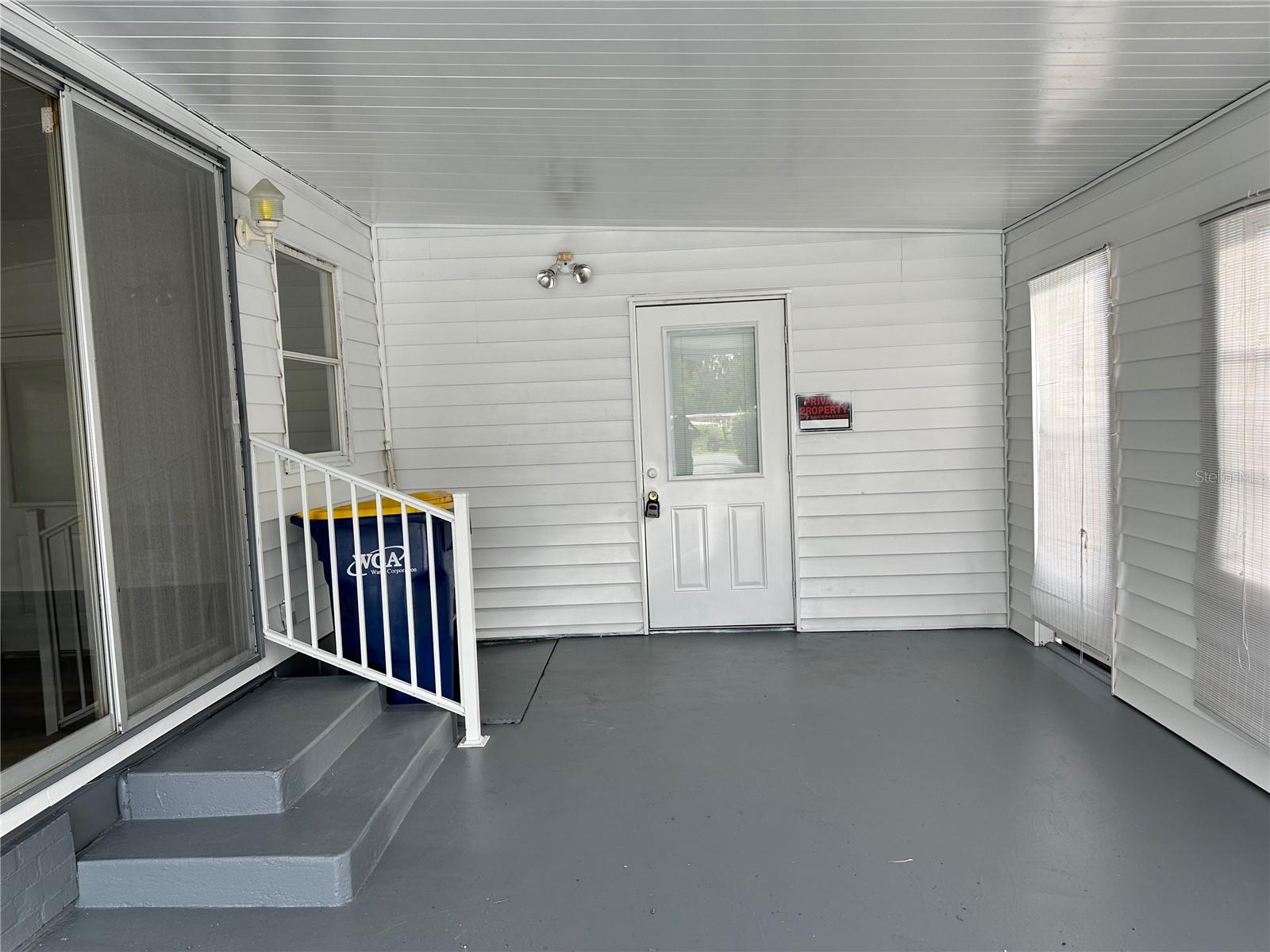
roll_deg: +2.3
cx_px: 635
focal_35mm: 24
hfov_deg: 71.6
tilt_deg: -3.3
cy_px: 476
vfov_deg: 56.8
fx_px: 881
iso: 64
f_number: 1.78
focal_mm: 6.86
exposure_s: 1/134
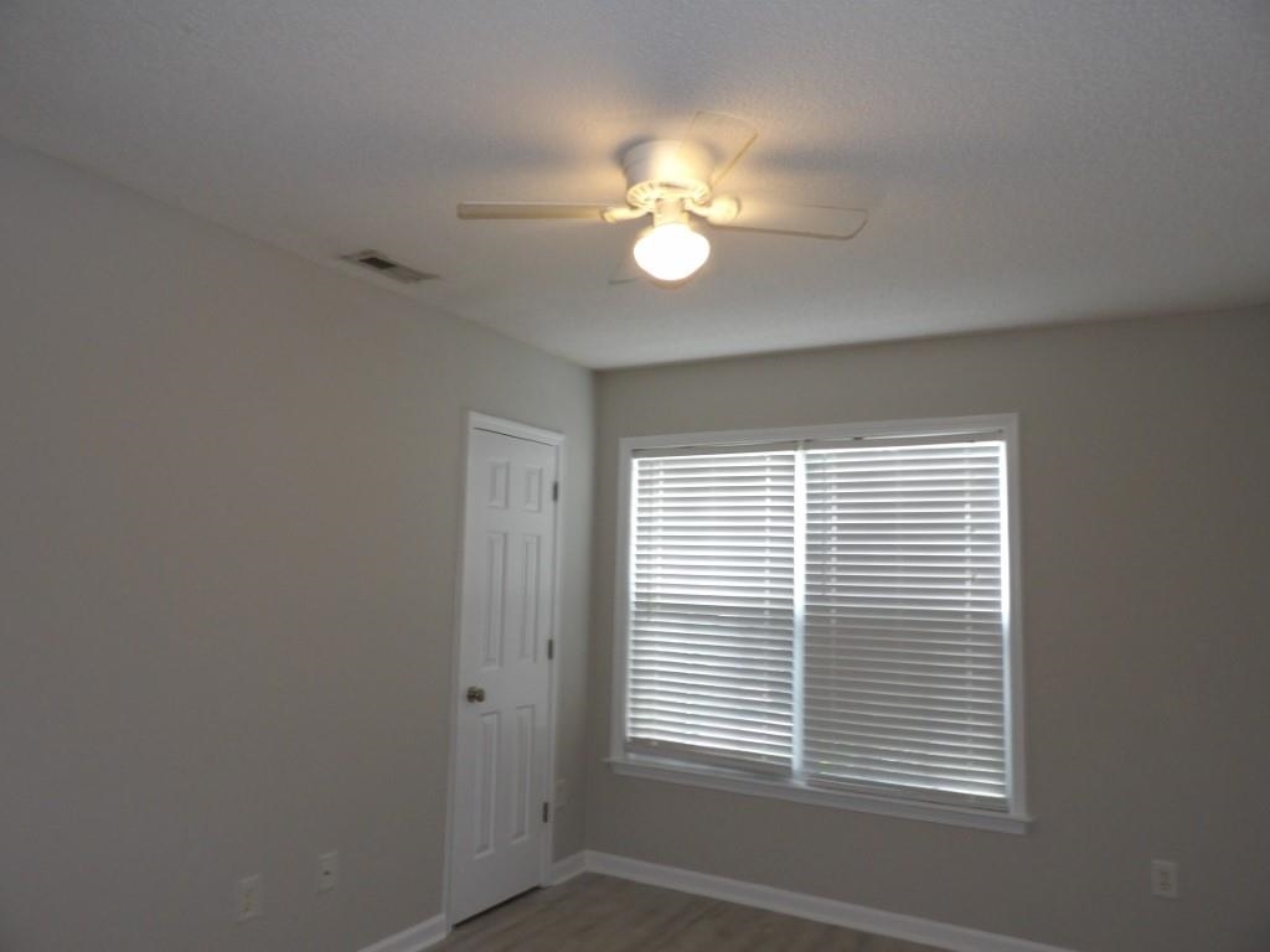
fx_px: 881
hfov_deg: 71.6
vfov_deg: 56.8
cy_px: 476
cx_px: 635
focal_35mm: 24
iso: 200
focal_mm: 4.3
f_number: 3.2
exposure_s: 1/33
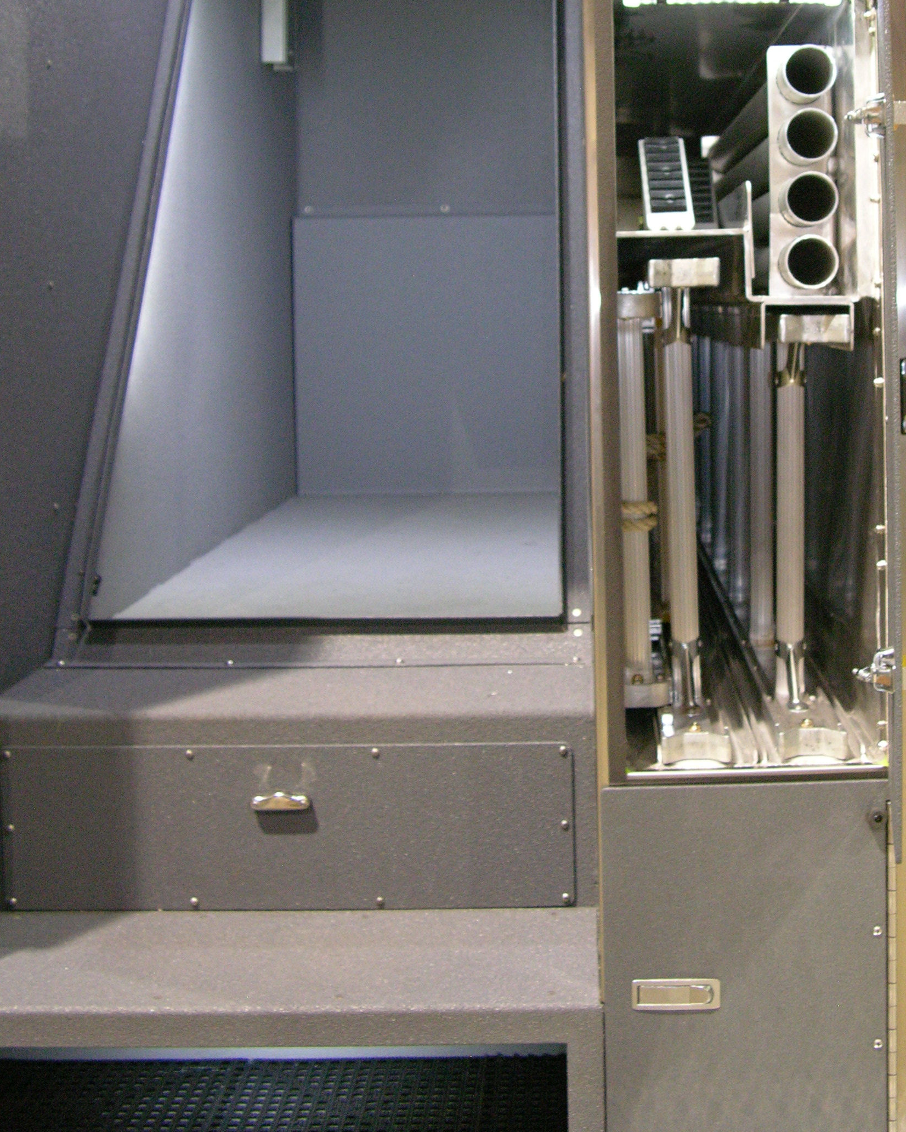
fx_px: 1810
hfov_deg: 27.9
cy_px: 306
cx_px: 620
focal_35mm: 54
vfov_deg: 34.1
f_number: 2.8
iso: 200
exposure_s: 1/11.9
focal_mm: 8.9
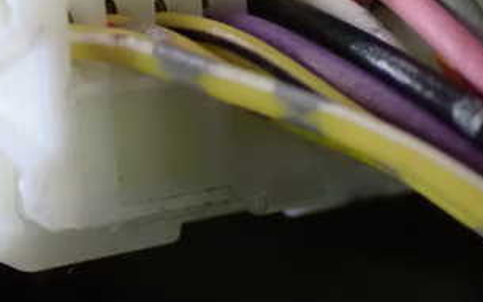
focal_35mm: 98
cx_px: 158
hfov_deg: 21.1
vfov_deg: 13.2
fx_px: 1291
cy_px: 9
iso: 1600
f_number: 3.1
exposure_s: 1/40
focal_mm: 8.4
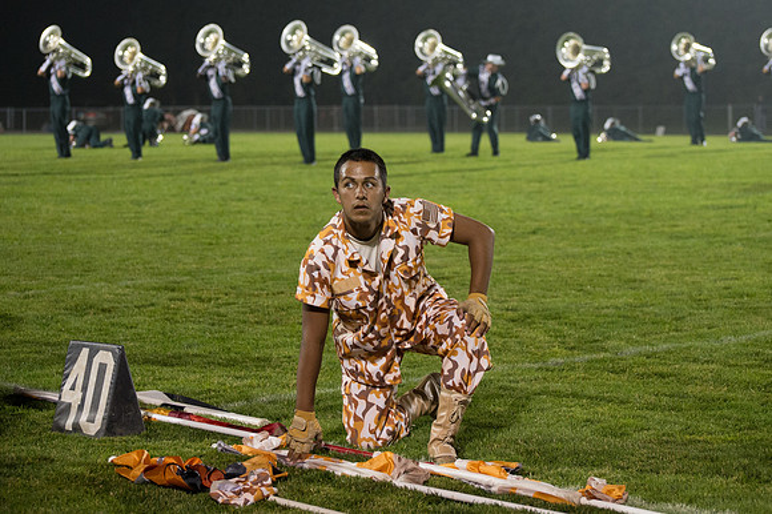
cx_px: 403
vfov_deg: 13.3
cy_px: 216
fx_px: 2195
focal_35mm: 102
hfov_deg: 19.9
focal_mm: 80
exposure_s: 1/160
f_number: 4.5
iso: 3600
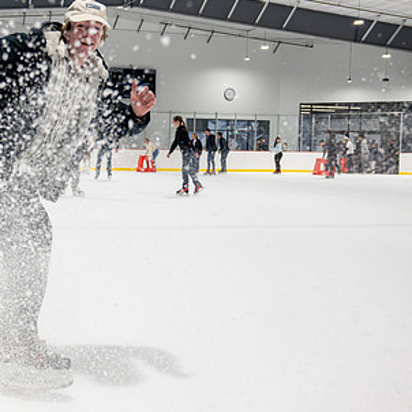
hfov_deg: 31.0
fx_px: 714
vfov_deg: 32.2
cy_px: 183
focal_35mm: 53
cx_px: 56
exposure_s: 1/800
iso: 3200
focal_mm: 24
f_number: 4
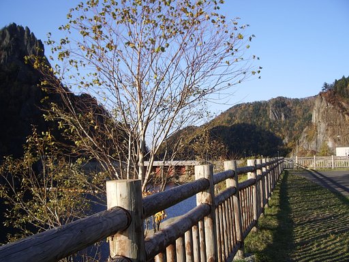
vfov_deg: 40.7
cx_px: 174
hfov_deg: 52.6
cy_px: 131
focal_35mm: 35
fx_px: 353
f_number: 4.3
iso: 50
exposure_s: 1/200
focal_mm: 5.8
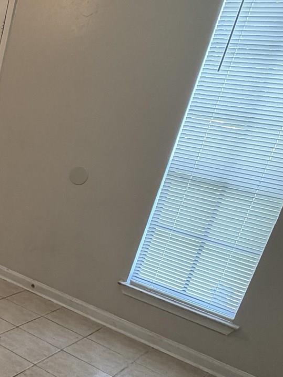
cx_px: -127
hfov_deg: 25.4
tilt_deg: -17.9
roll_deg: -8.3
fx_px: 490
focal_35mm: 45
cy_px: 244
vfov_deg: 41.6
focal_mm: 2.22
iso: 160
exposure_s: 1/60
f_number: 2.2
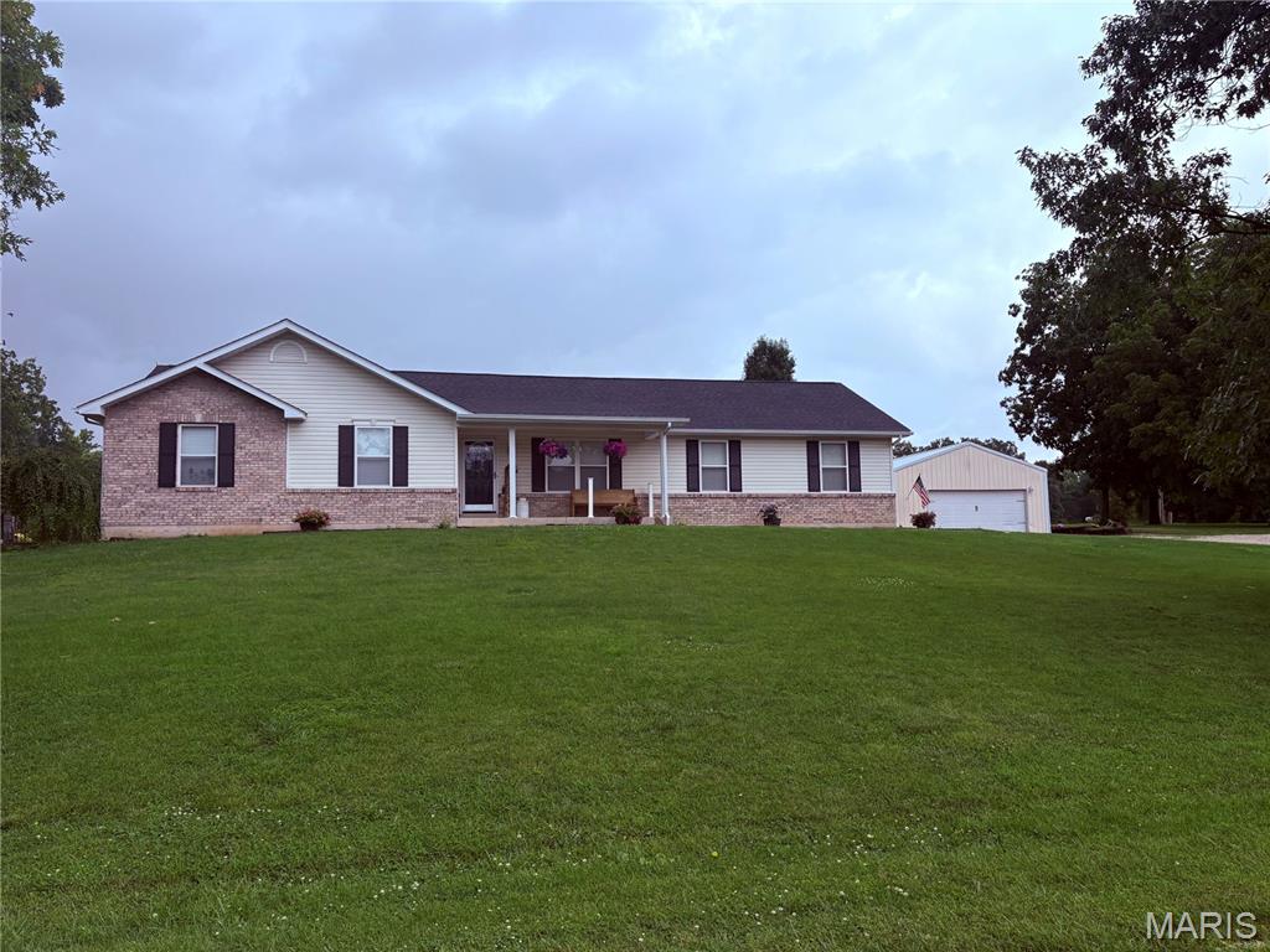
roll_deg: +1.6
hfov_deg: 67.3
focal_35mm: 26
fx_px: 954
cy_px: 476
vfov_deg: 53.1
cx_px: 635
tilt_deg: +5.2
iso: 50
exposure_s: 1/4065
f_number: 1.6
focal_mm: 5.96
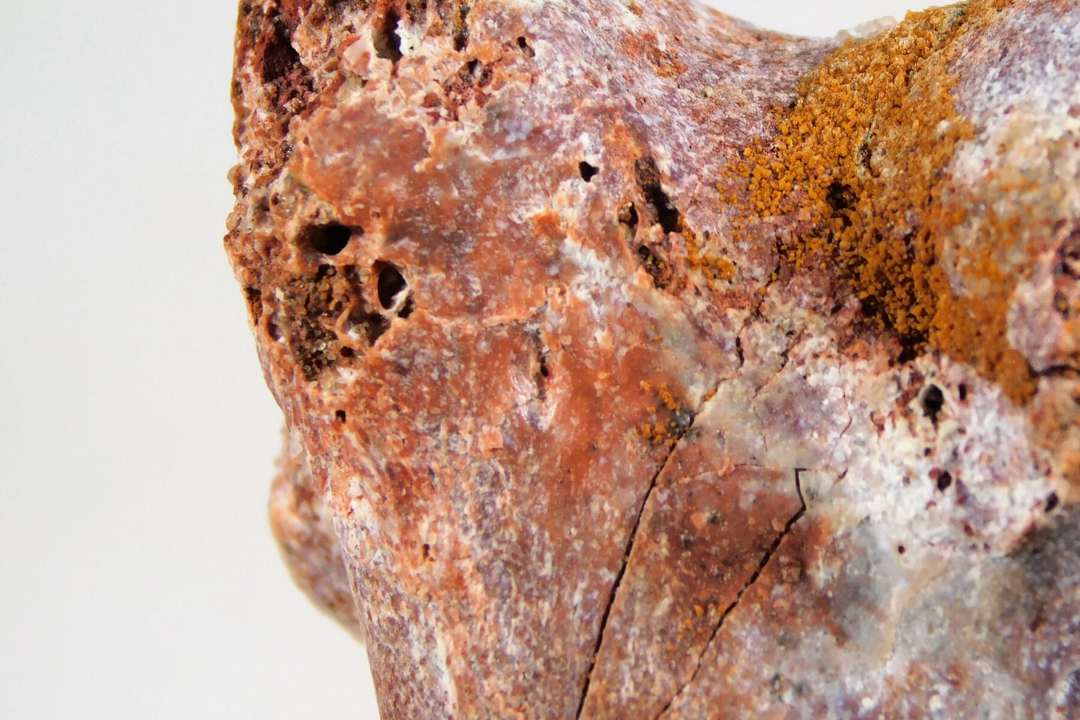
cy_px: 302
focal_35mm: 343
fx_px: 10290
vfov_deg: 4.0
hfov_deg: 6.0
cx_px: 763
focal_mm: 41.3
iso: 125
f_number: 5.6
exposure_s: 1/100
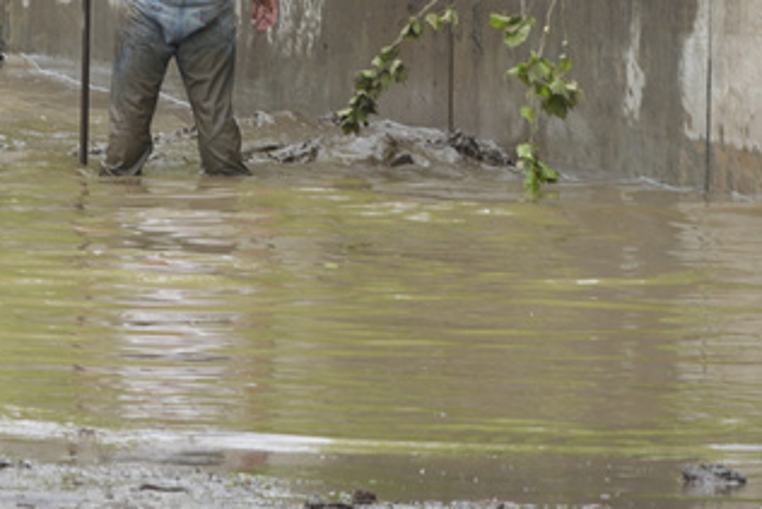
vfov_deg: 1.4
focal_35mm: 982
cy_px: -240
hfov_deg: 2.1
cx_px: -326
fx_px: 20794
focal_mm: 303
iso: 250
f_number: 9
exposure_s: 1/125
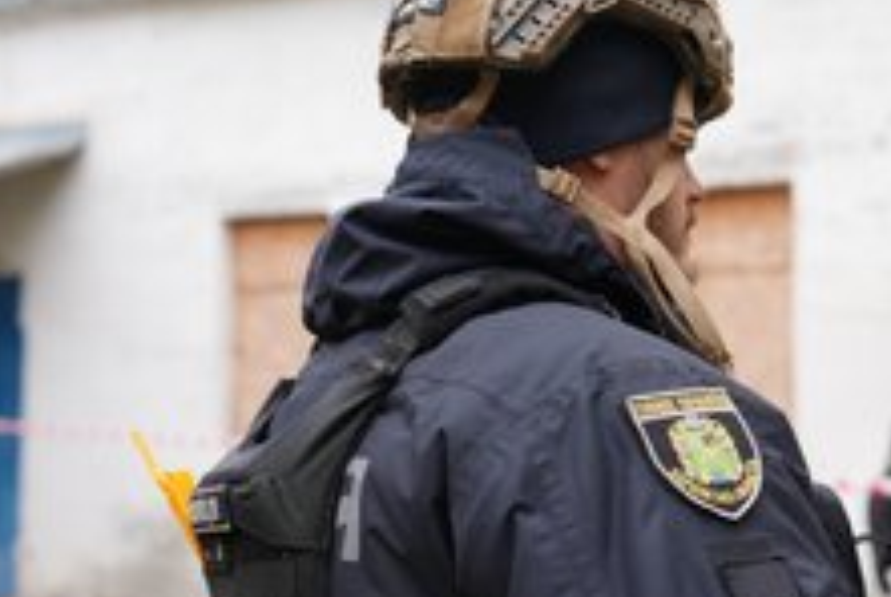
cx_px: 669
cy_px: 422
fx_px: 2107
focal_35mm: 85
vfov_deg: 16.1
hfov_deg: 23.6
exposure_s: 1/60
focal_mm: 47
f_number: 4
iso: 125
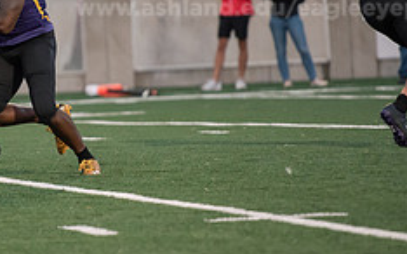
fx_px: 5599
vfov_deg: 2.6
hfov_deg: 4.2
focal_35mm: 505
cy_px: 44
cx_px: -3
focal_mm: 200
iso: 2500
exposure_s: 1/1000
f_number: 2.8
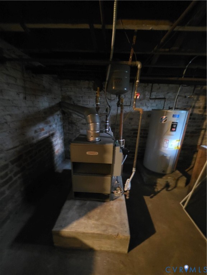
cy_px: 138
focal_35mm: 13
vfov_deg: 106.2
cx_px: 104
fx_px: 104
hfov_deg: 89.9
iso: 2500
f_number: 1.9
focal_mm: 2.2
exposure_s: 1/15
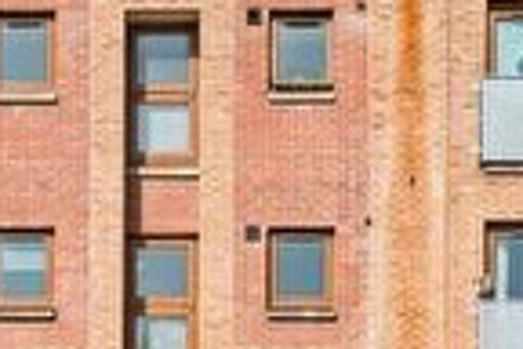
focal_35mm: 97
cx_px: 182
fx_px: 1409
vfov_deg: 14.0
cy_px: 289
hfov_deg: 21.0
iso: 800
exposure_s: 1/6400
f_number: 6.3
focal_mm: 20
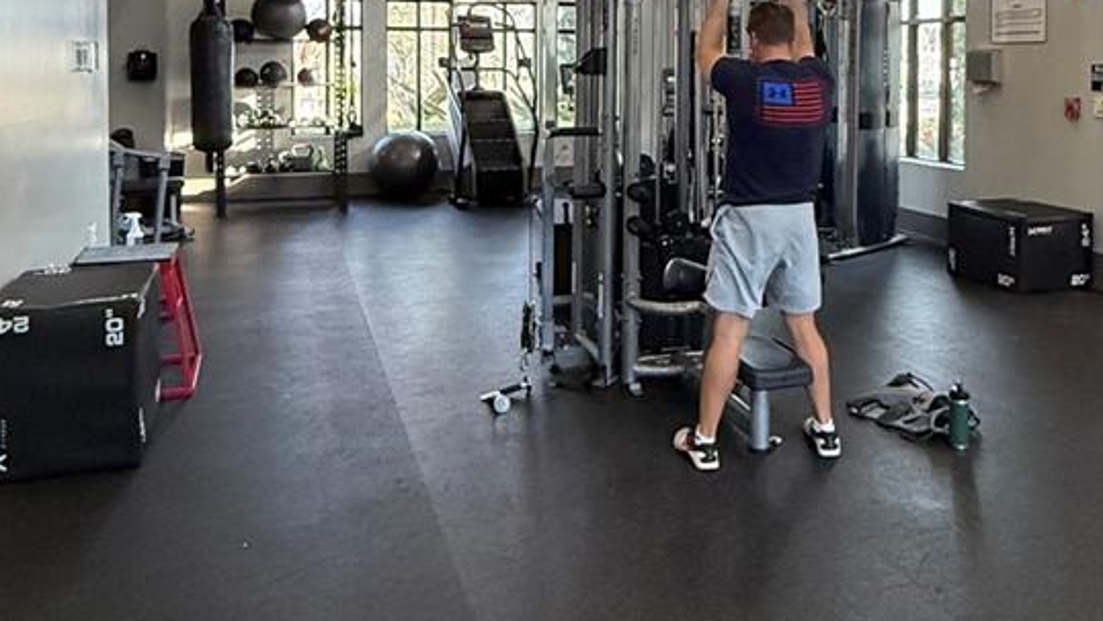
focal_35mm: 34
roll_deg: +0.1
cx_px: 642
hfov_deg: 57.7
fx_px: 995
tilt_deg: -0.1
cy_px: 90
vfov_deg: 33.3
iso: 500
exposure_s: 1/120
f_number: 2.2
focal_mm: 2.22
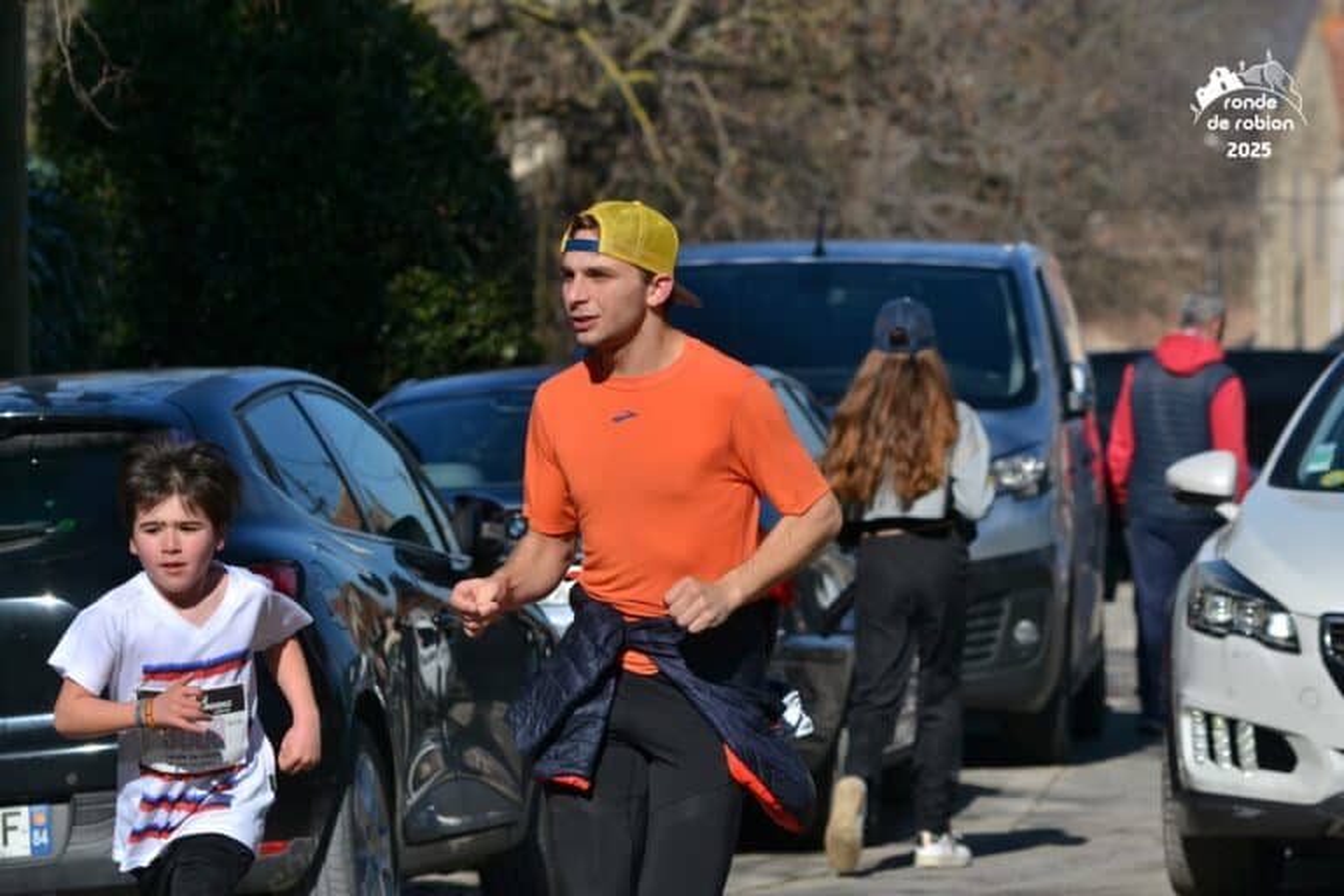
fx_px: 8959
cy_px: 448
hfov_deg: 8.6
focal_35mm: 240
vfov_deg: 5.7
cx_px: 672
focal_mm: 160
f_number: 7.1
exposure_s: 1/2000
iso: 360
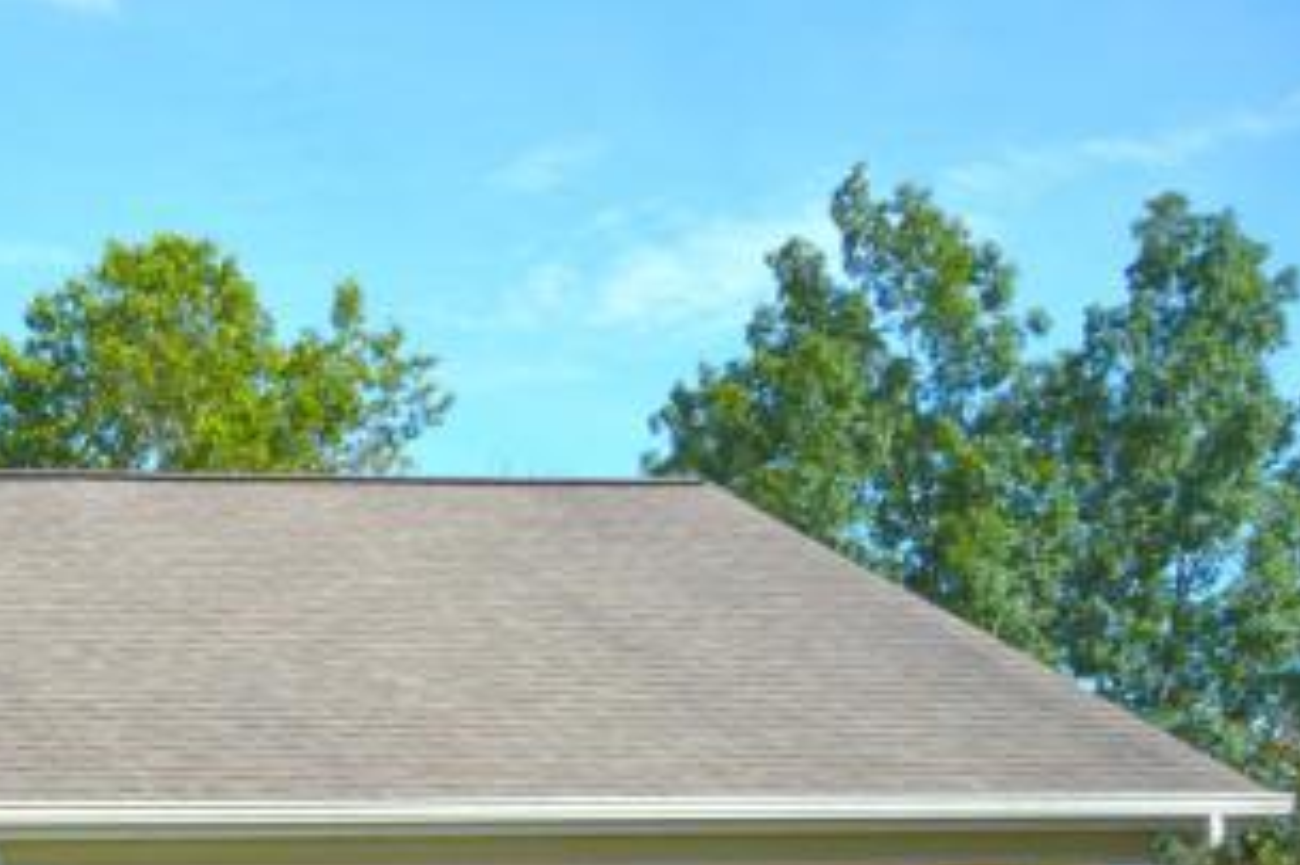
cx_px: -217
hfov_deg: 27.9
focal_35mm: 64
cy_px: 946
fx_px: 2310
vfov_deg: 20.3
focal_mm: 18
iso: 100
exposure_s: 1/1000
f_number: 3.5
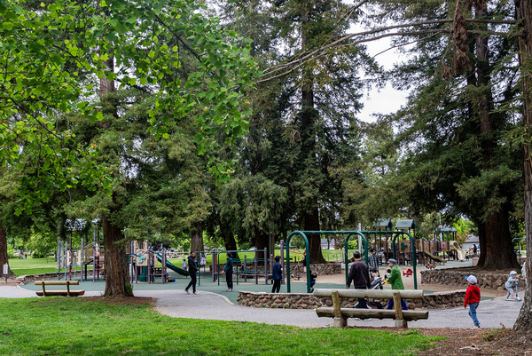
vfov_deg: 36.9
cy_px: 178
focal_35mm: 36
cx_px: 266
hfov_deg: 53.1
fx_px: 532
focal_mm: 24
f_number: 4
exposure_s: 1/60
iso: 80
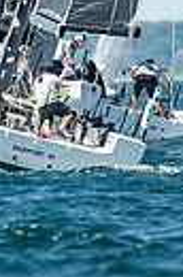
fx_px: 15952
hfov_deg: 0.7
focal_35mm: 2081
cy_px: -145
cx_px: 39
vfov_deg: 1.0
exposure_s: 1/2000
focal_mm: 600
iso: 400
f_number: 5
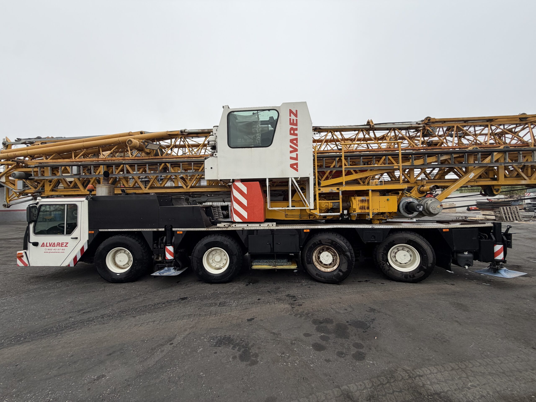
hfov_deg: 102.1
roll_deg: +1.3
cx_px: 268
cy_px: 201
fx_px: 217
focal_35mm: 14
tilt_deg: -1.0
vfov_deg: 85.7
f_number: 2.2
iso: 64
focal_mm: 2.22
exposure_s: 1/502
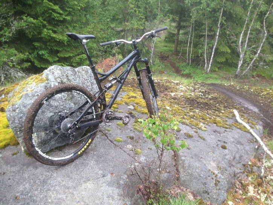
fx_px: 260
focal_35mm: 33
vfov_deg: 43.0
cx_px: 136
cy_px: 102
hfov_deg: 55.3
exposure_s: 1/120
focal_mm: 4.12
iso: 80
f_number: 2.4
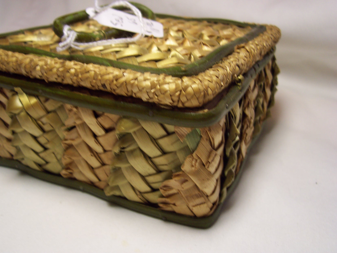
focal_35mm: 37
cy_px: 126
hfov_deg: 50.1
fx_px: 360
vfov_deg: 38.7
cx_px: 168
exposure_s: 1/60
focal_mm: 5.6
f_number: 2.8
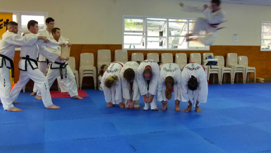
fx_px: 273
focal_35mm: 38
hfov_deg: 52.8
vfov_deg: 31.1
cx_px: 136
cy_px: 61
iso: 400
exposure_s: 1/30
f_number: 3
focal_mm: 6.1
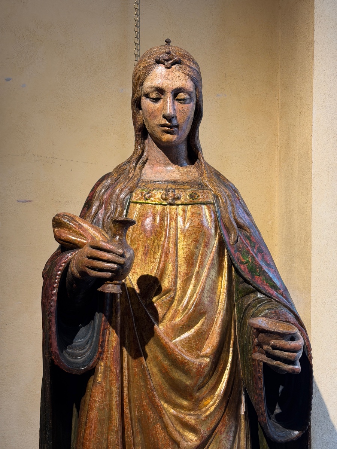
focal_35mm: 48
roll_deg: -1.4
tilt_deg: +0.3
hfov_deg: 30.3
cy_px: 224
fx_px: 623
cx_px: 168
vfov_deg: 39.7
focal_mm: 6.76
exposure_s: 1/50
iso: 64
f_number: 1.78
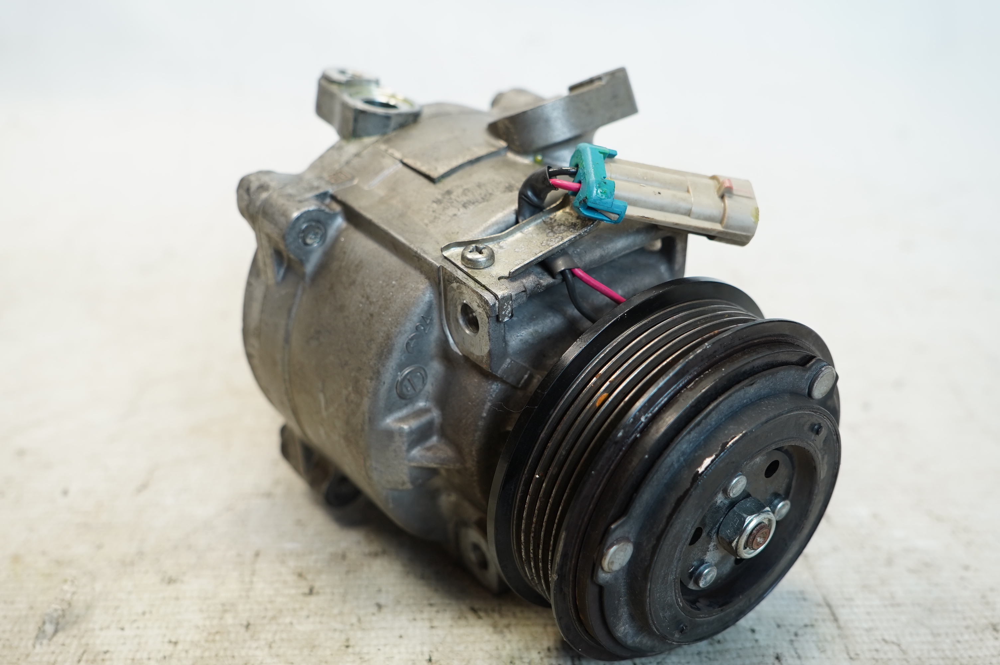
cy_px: 332
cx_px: 500
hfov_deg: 48.5
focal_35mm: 40
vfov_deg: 33.3
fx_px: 1110
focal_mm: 27
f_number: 4
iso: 250
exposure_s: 1/60
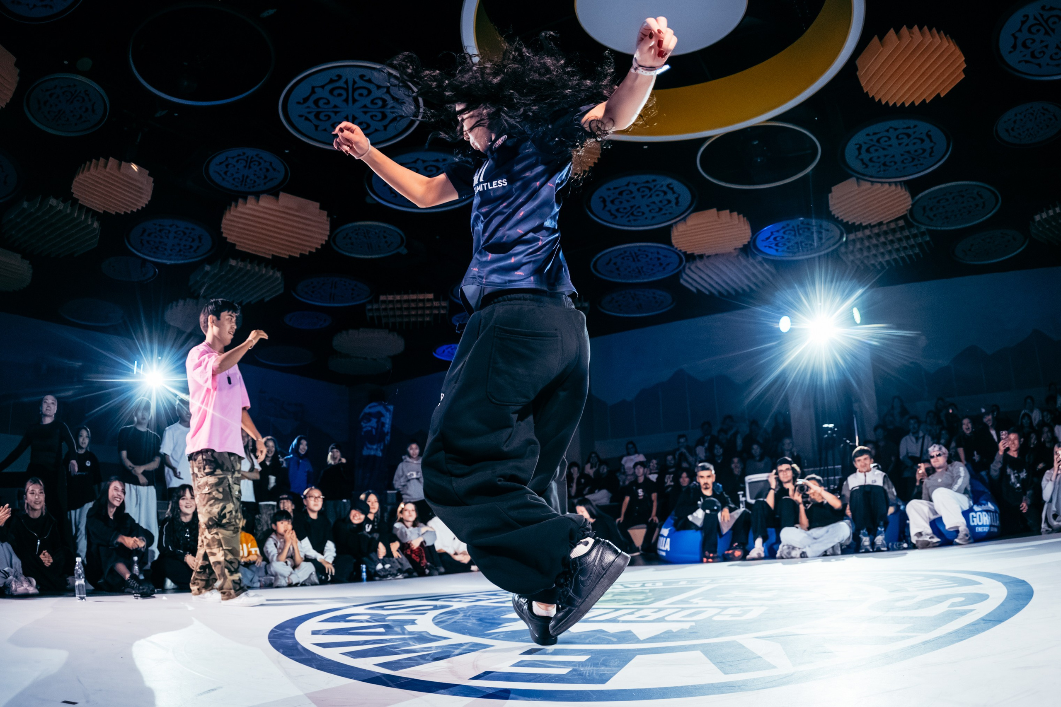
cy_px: 457
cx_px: 592
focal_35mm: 21
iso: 3200
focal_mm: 15
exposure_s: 1/800
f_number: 2.8
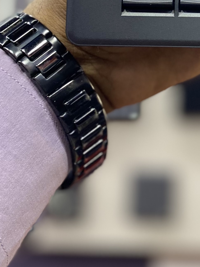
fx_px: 624
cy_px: -54
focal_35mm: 81
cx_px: 249
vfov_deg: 22.2
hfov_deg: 17.3
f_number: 1.8
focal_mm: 4.25
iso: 160
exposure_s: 1/60
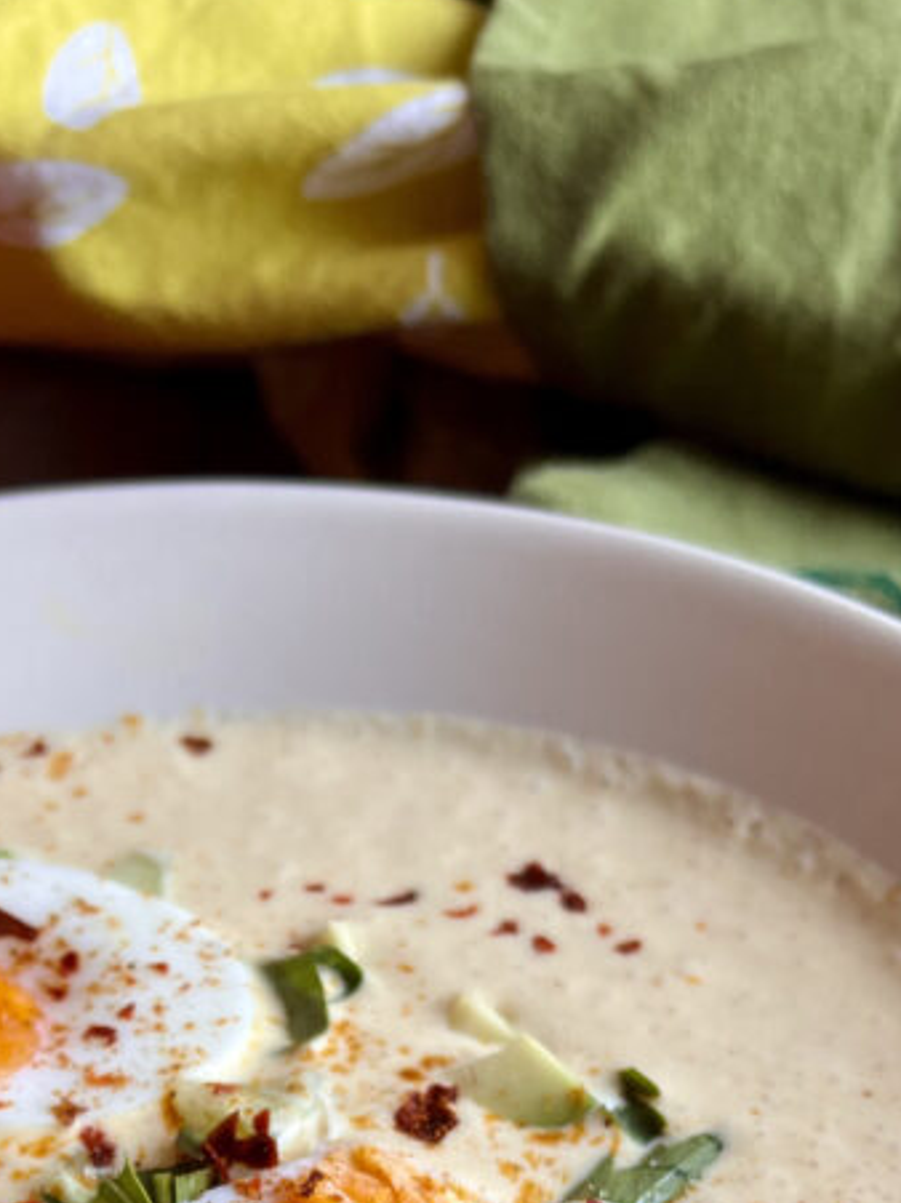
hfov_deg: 24.8
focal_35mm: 59
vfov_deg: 29.6
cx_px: 413
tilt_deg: -44.7
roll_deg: -1.0
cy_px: 1307
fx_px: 2049
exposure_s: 1/121
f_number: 1.5
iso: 100
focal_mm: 5.7
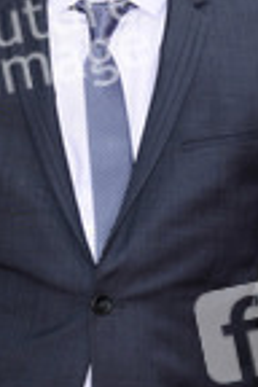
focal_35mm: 416
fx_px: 4472
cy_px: 185
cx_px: 90
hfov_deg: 3.3
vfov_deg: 5.0
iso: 200
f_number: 5.6
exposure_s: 1/200
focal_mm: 100
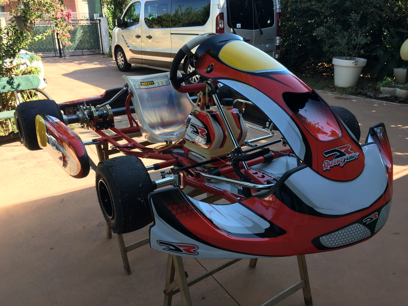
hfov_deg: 61.7
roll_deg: +0.1
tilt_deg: -20.5
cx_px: 204
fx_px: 342
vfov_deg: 48.2
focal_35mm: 29
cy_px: 153
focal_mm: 4.15
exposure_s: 1/211
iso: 25
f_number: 2.2
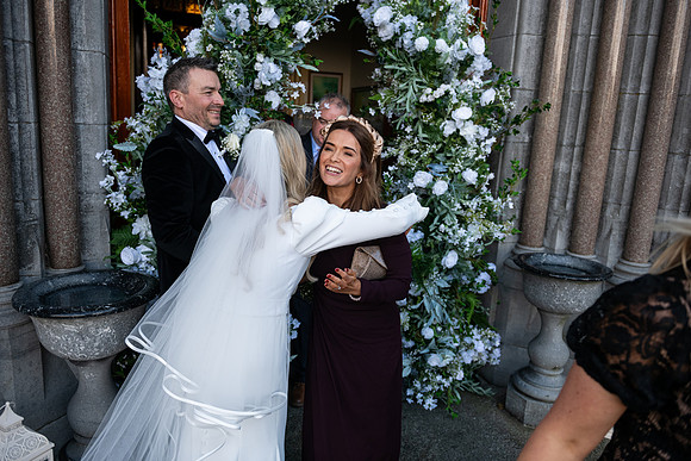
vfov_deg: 48.0
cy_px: 230
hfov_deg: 67.4
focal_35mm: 27
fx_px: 518
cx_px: 346
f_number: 3.5
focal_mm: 27
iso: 500
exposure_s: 1/1600
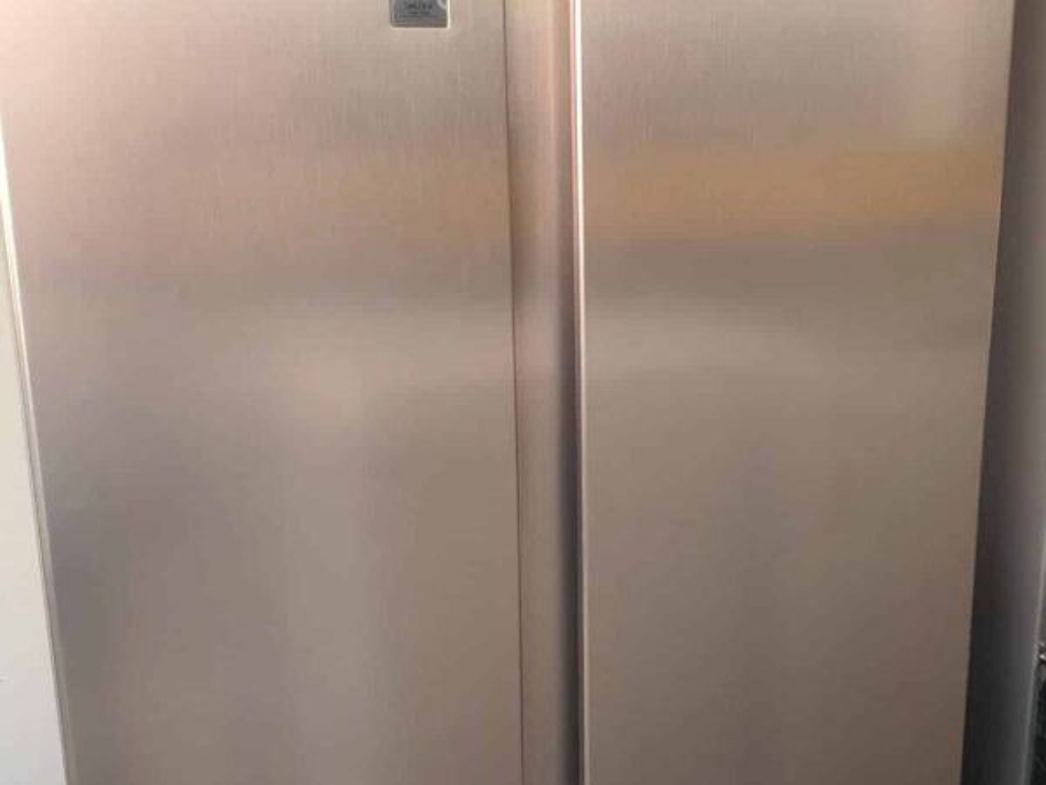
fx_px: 786
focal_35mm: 26
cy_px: 392
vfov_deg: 53.1
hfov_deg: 67.3
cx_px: 523
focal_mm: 4.3
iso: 125
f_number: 2.4
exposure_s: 1/120
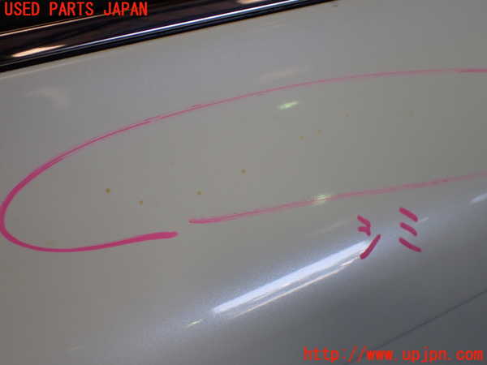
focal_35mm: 44
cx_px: 244
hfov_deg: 42.9
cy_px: 182
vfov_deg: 32.9
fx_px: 619
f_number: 2.9
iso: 200
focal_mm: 7.84
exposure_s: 1/160
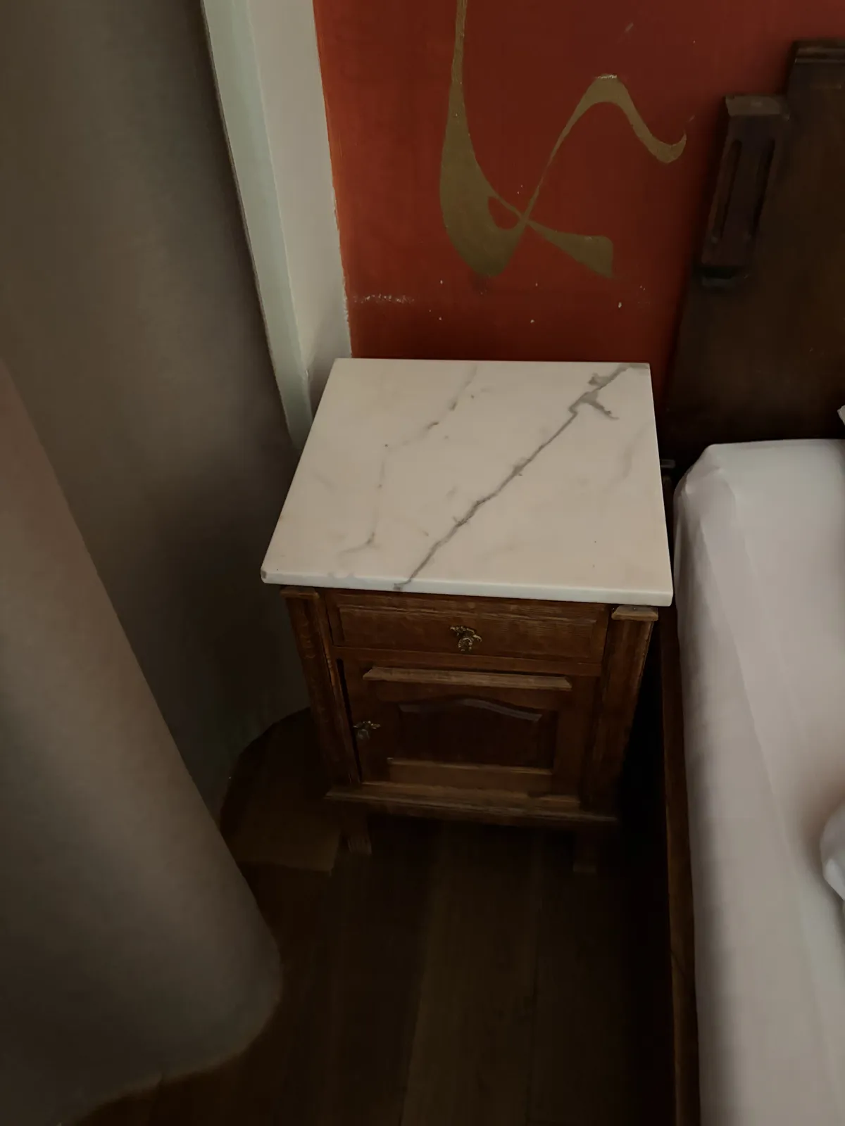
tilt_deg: -45.3
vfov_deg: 67.3
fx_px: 846
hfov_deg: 53.1
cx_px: 422
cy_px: 563
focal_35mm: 26
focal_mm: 5.96
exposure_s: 1/30
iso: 1000
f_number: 1.6
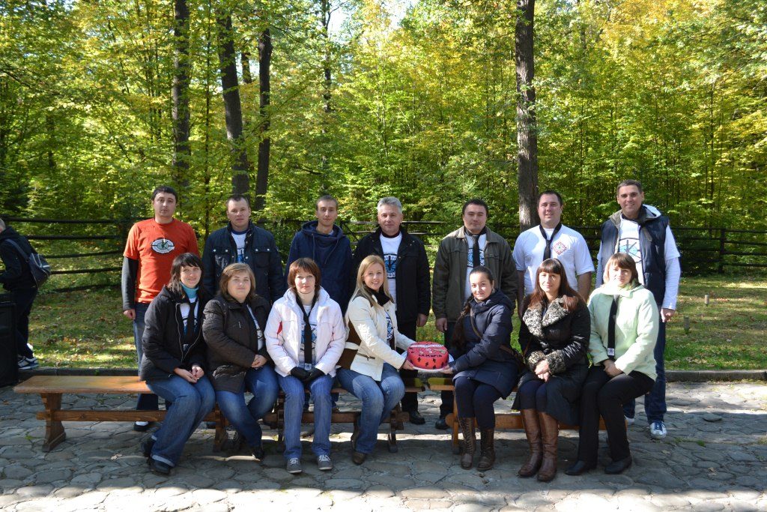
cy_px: 256
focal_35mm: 33
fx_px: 703
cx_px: 384
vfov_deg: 40.0
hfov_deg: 57.2
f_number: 5.6
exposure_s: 1/125
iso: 400
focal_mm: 22
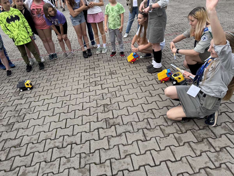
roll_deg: +7.6
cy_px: 88
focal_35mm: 24
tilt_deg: -33.4
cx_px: 117
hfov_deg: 71.6
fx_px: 162
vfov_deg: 56.8
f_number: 1.78
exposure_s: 1/167
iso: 64
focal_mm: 6.76
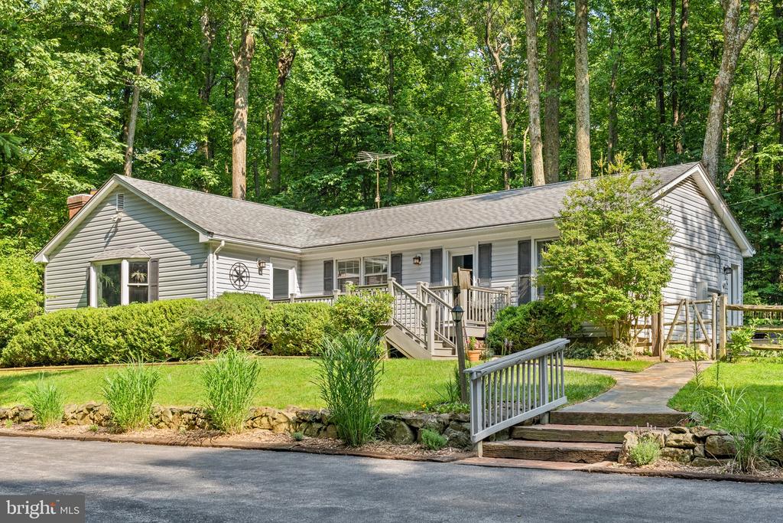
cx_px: 392
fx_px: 870
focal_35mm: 40
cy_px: 262
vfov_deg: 33.4
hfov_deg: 48.5
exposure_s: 1/500
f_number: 8
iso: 500
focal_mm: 40
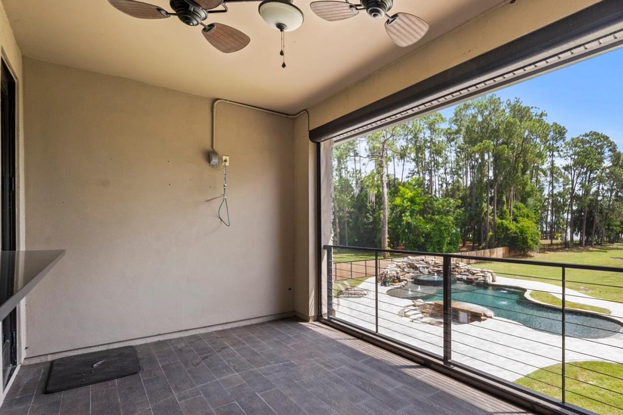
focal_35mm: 19
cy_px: 225
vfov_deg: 64.4
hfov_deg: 83.8
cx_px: 418
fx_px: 329
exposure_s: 1/25
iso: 400
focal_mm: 14
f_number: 8
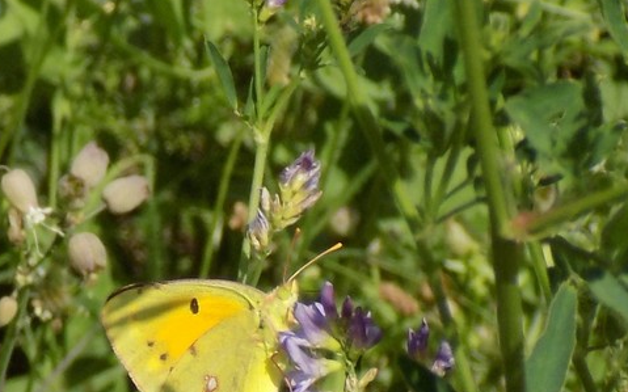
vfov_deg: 5.9
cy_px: 338
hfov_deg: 9.4
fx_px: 3815
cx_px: 120
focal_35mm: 223
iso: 80
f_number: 4.8
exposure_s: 1/640
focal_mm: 20.9
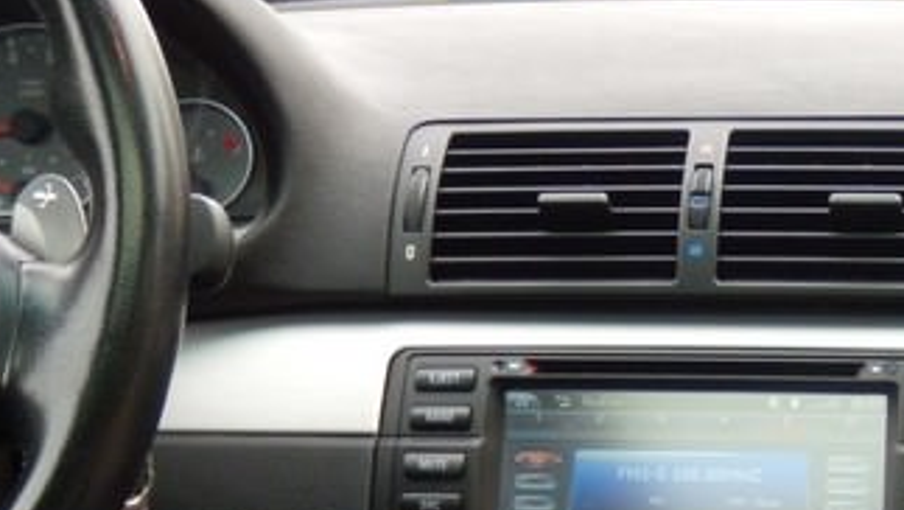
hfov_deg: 21.7
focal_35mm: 97
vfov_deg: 12.3
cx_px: 716
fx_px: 2326
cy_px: 541
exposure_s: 1/60
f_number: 3.6
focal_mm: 6.4
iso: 160
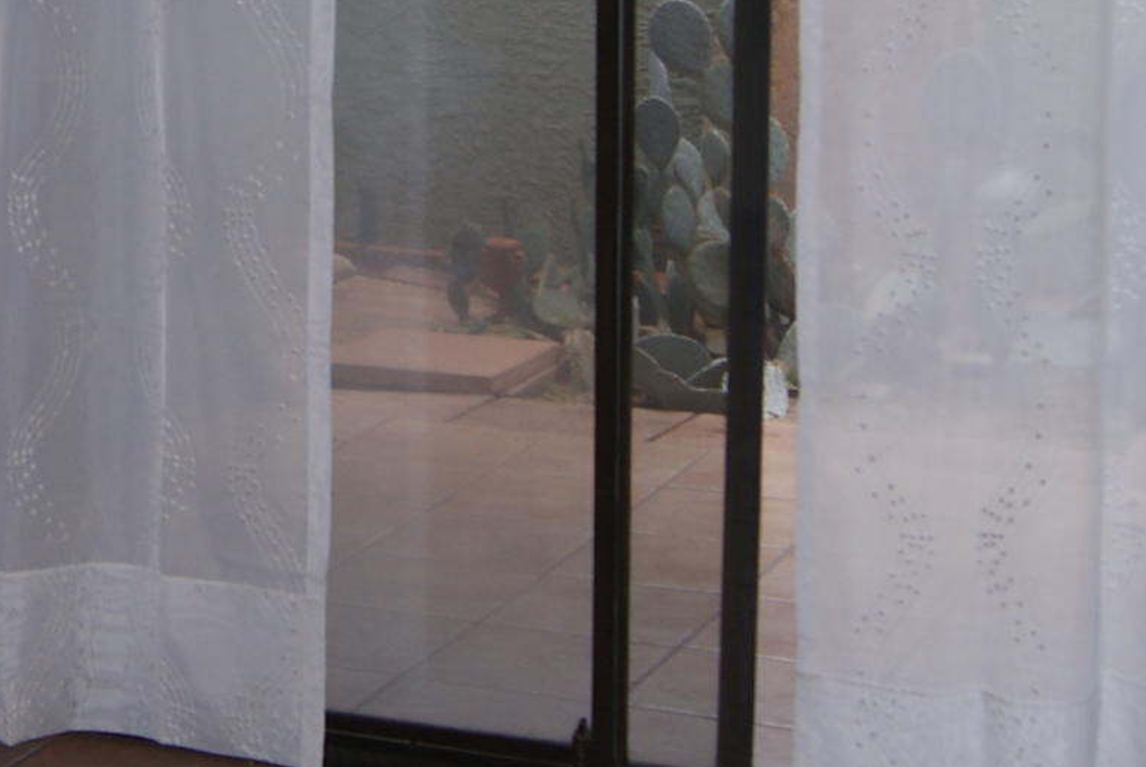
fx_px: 3346
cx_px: 48
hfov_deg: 19.0
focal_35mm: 105
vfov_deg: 12.8
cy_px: -100
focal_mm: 18
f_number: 4
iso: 125
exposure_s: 1/160
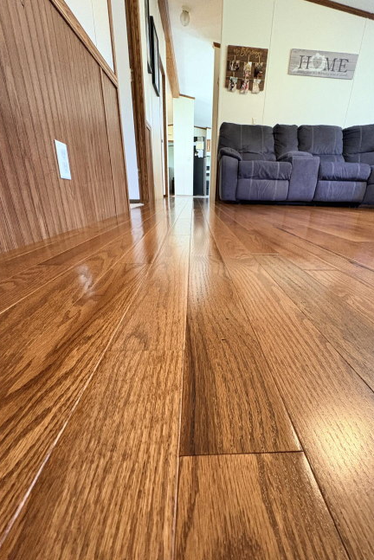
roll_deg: -2.1
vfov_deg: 100.4
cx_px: 204
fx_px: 233
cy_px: 282
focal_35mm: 15
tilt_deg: -20.8
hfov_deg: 77.2
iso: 800
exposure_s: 1/60
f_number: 2.2
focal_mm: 2.22
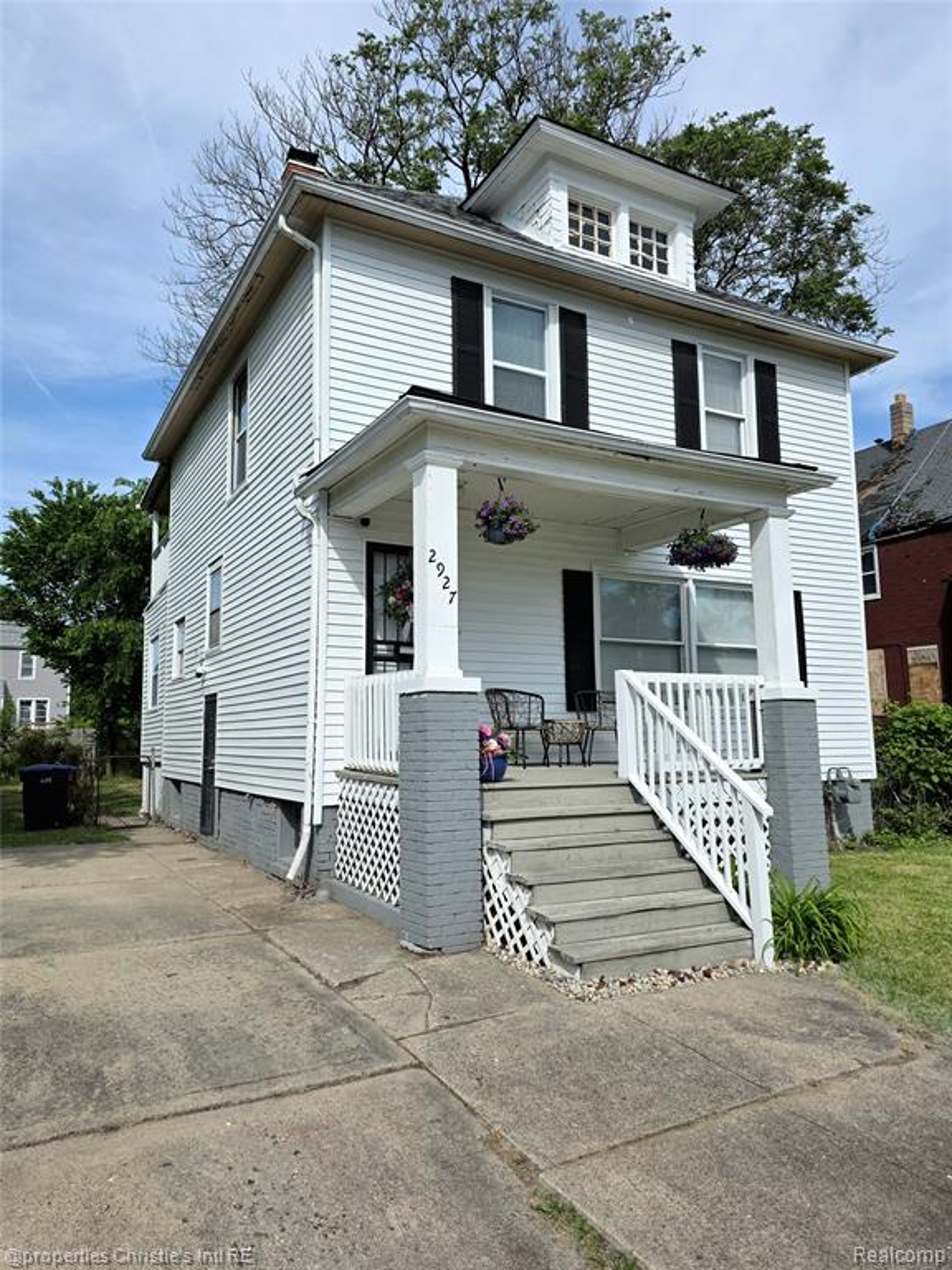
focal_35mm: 23
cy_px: 635
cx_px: 476
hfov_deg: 58.9
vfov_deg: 73.9
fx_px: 843
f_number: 1.7
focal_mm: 6.3
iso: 80
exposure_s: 1/10000
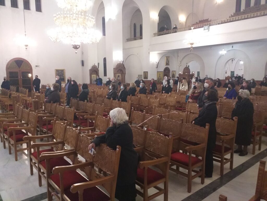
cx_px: 134
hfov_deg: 65.3
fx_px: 208
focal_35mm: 27
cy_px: 100
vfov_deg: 51.4
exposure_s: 1/25
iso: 250
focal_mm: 3.6
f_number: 1.9
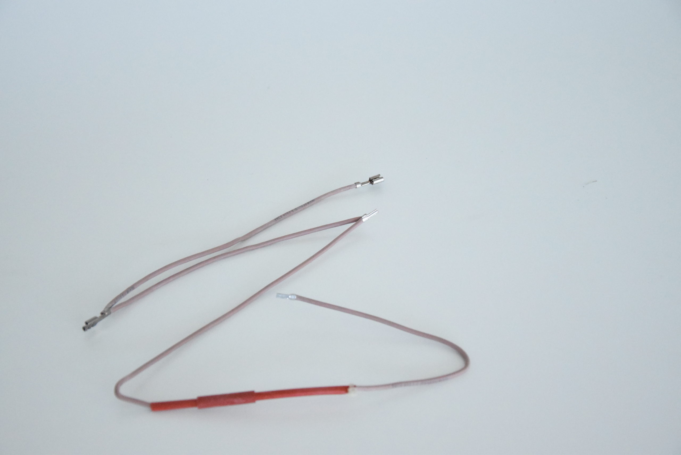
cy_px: 228
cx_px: 340
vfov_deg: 19.0
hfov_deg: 28.1
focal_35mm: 72
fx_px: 1363
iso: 6400
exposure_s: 1/320
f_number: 4.8
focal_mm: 48
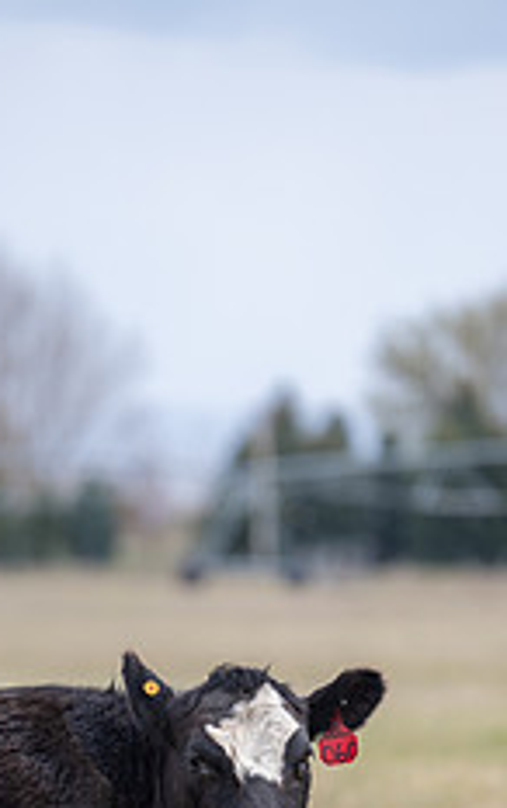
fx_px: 8672
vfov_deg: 5.3
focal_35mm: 393
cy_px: 721
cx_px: 167
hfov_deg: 3.3
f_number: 2.8
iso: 125
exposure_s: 1/1000
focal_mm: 200
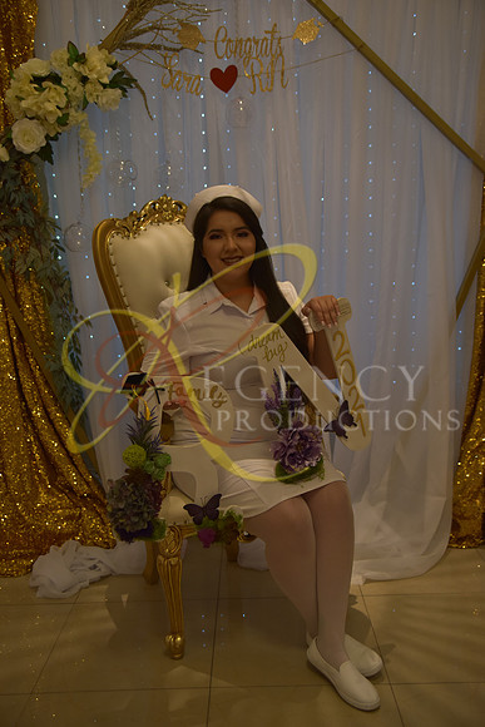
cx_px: 242
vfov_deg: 54.4
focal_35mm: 35
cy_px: 364
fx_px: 707
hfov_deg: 37.9
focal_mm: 35
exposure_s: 1/125
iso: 400
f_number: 2.8
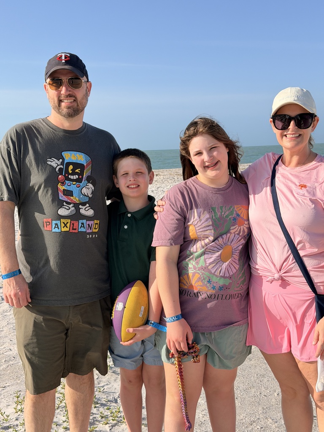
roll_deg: +2.4
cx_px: 162
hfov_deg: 30.3
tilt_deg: -6.3
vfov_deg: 39.7
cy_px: 216
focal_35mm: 48
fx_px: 599
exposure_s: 1/4878
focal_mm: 6.76
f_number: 1.78
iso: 64
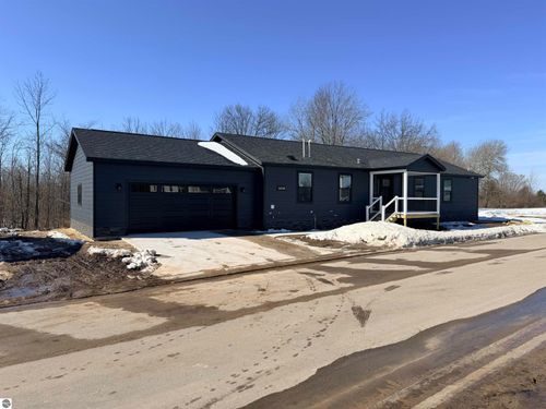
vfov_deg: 56.8
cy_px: 204
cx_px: 273
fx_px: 379
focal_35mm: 24
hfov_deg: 71.6
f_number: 1.78
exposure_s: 1/5319
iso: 80
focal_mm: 6.76
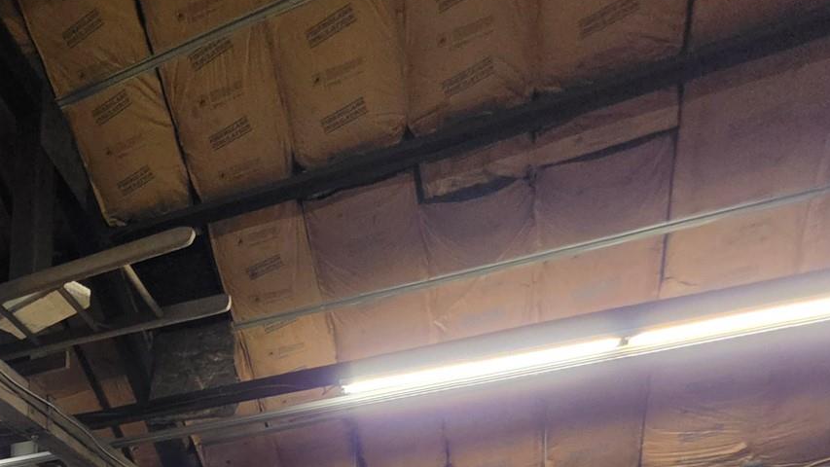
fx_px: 748
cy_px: 624
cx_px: -16
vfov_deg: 28.0
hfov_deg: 47.3
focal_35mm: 34
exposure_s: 1/60
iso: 640
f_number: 1.9
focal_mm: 2.2
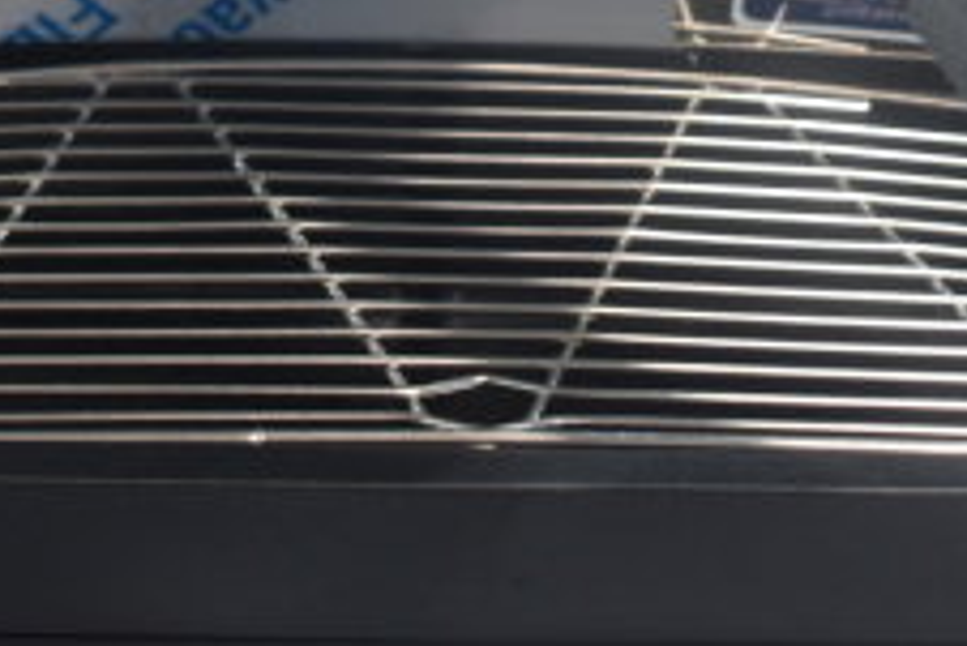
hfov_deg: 11.3
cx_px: 321
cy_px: -648
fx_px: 4892
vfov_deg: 7.3
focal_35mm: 182
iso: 640
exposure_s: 1/50
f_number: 4.2
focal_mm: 30
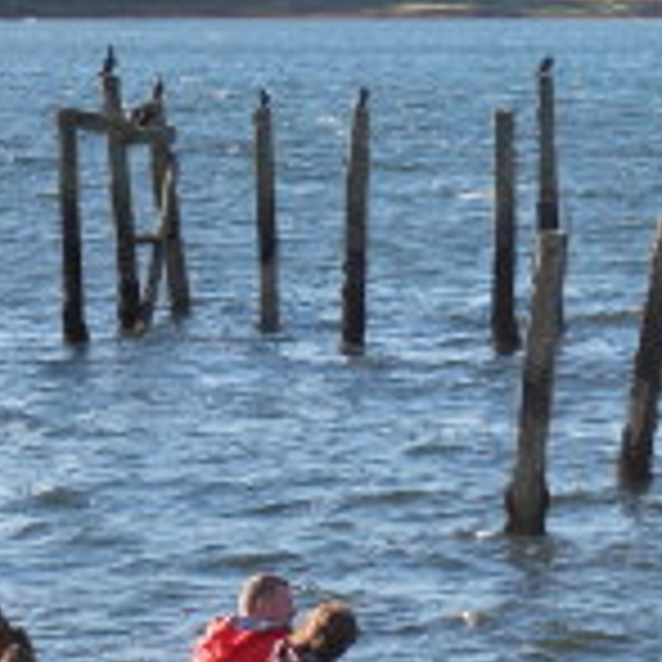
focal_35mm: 246
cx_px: 973
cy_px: 459
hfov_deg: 7.0
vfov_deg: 7.1
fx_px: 5323
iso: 80
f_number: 5.3
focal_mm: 14
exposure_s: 1/180
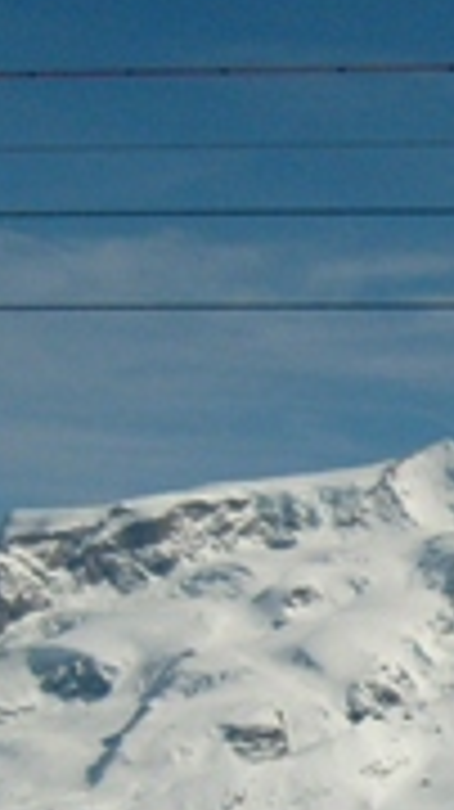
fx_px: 2787
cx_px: 908
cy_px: 686
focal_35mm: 130
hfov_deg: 8.8
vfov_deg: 16.4
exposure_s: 1/1000
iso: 80
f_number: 7.1
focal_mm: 5.8
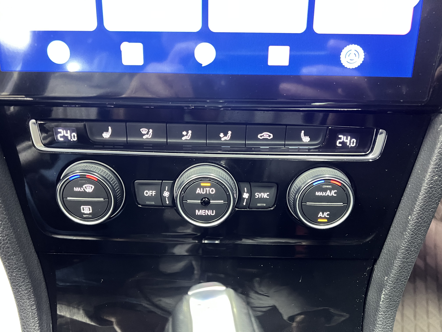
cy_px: 166
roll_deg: -0.7
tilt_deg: -38.3
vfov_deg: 53.1
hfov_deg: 67.3
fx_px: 332
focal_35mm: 26
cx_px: 221
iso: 1000
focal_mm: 5.7
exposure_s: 1/20
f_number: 1.5
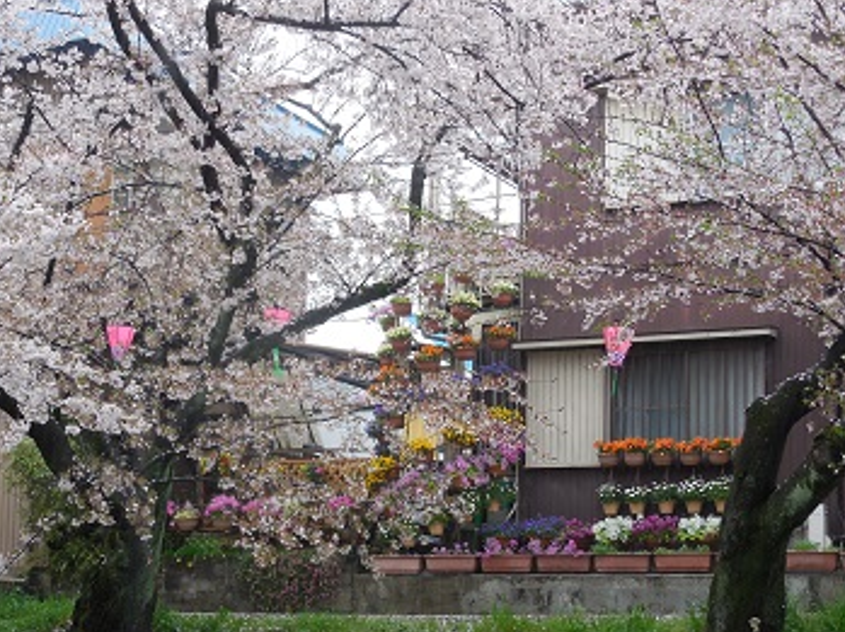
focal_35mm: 70
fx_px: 1707
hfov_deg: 27.8
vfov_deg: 21.0
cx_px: 419
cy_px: 337
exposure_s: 1/40
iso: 125
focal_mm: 11
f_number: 4.3
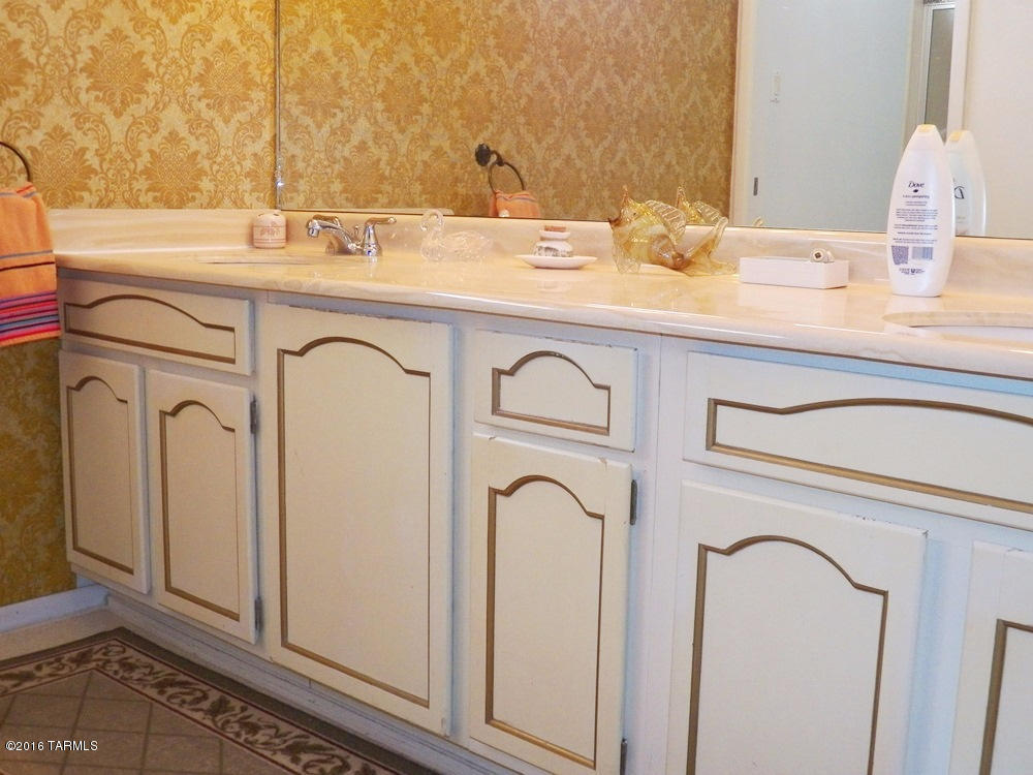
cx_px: 516
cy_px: 388
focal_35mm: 40
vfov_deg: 36.0
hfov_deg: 46.8
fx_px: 1194
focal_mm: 7.1
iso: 400
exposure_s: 1/30
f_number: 3.2
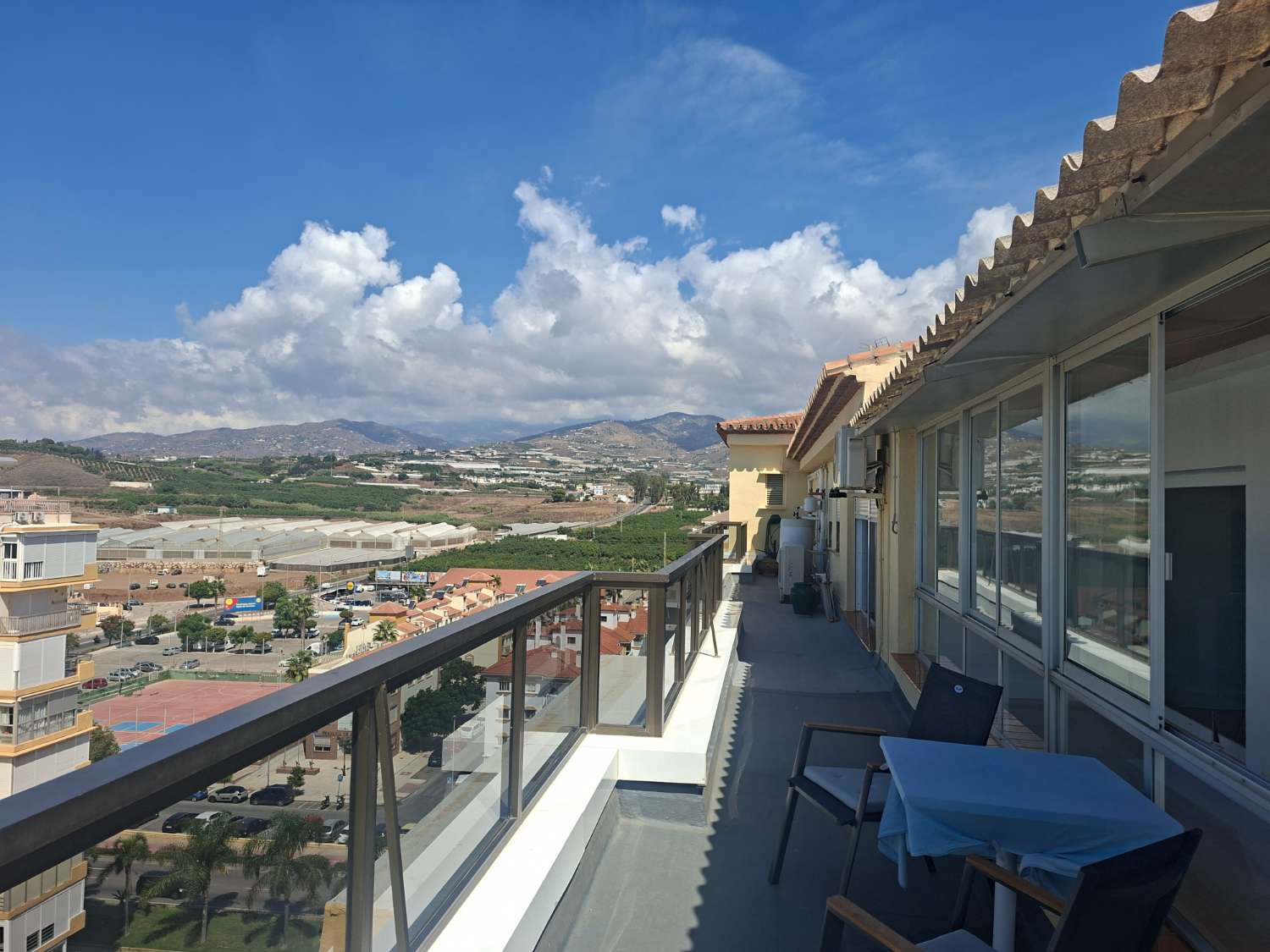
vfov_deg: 58.9
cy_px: 476
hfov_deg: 73.9
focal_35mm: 23
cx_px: 635
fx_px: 844
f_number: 1.8
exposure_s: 1/2336
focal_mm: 5.54
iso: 50
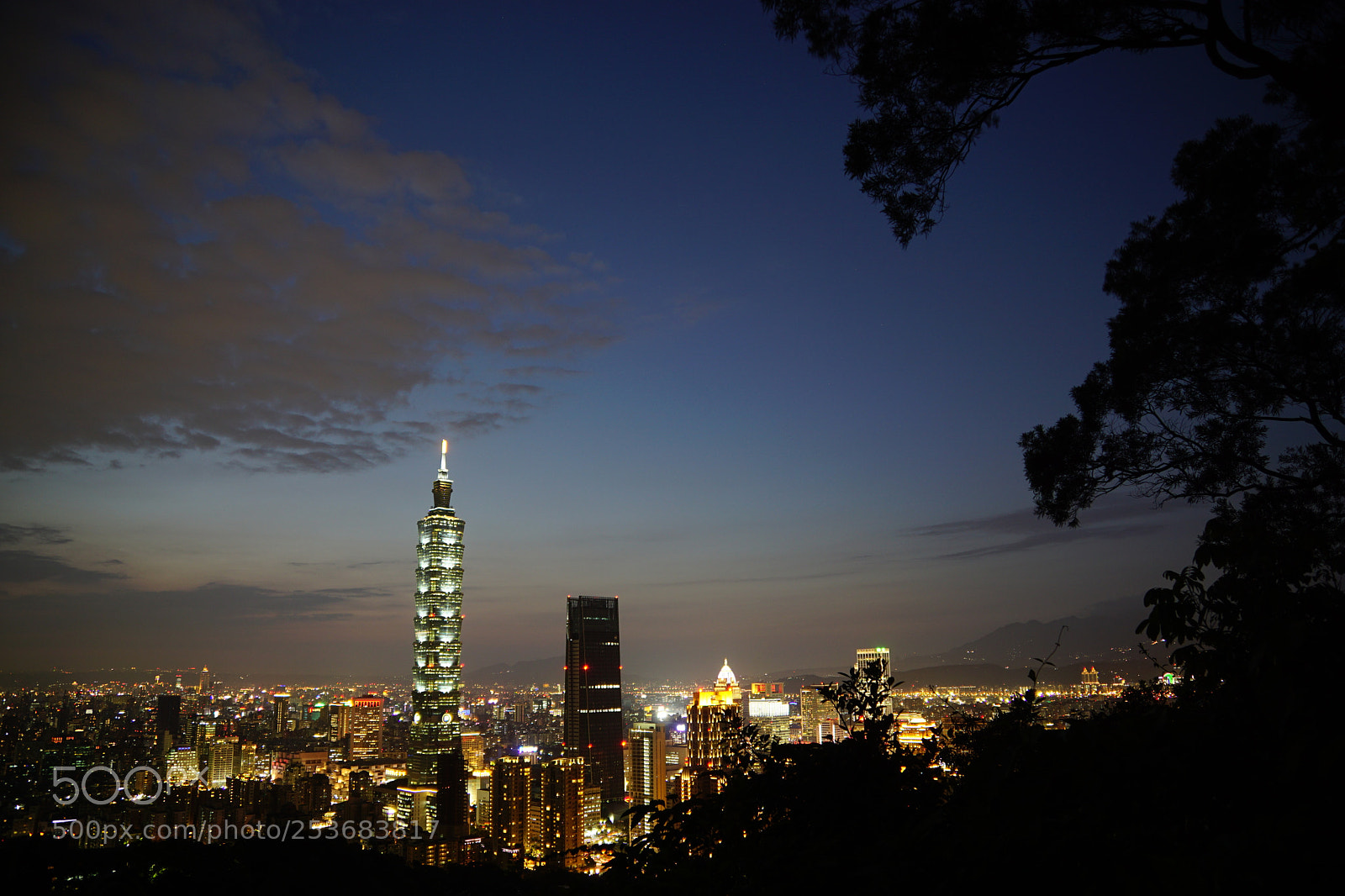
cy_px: 448
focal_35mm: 24
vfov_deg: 53.1
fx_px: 896
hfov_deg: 73.8
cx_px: 672
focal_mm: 16
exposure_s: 1.6
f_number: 2.8
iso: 100
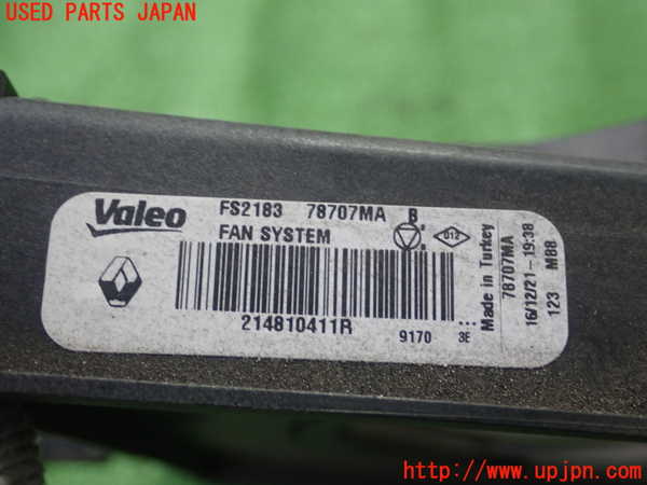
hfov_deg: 36.2
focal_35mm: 53
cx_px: 324
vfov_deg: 27.5
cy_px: 242
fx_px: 991
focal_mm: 9.61
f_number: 3.4
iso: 320
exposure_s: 1/50
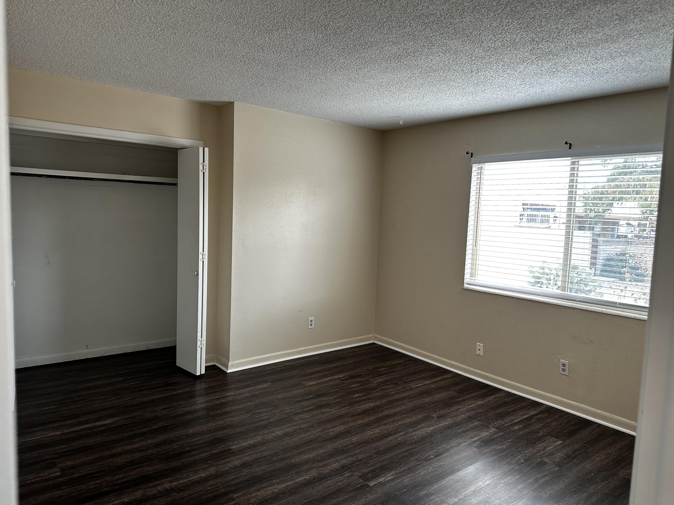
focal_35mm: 24
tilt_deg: -5.7
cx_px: 337
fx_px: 467
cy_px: 252
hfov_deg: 71.6
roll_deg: -2.4
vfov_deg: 56.8
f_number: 1.78
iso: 160
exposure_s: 1/120
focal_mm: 6.86
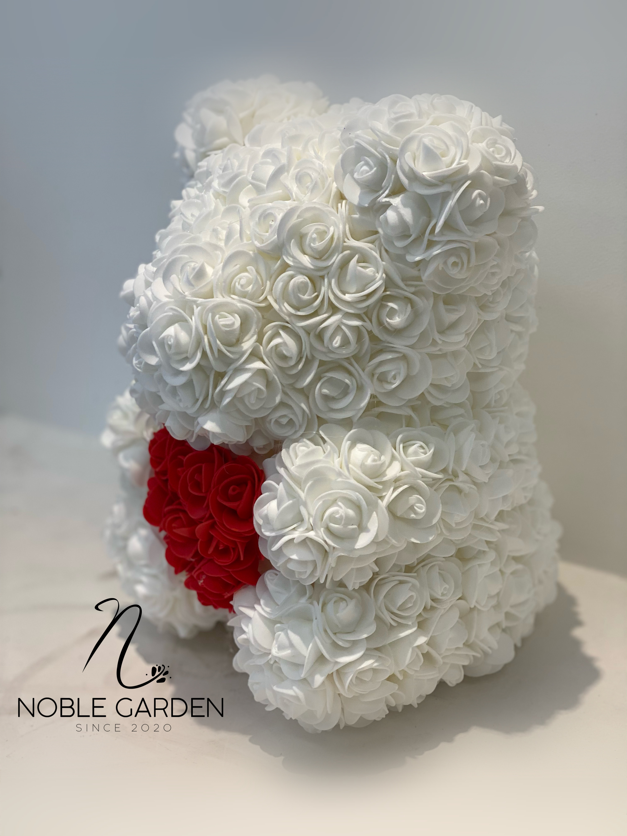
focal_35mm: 52
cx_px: 314
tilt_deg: -18.8
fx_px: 1256
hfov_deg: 28.0
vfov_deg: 36.8
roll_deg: +0.9
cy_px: 418
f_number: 2
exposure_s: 1/120
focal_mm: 6
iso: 50
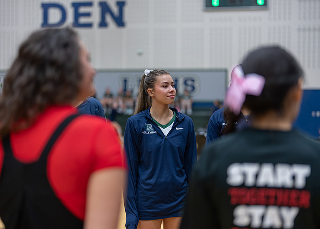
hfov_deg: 37.2
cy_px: 114
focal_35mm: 52
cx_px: 160
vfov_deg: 27.0
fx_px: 476
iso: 400
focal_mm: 50
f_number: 1.2
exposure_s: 1/320
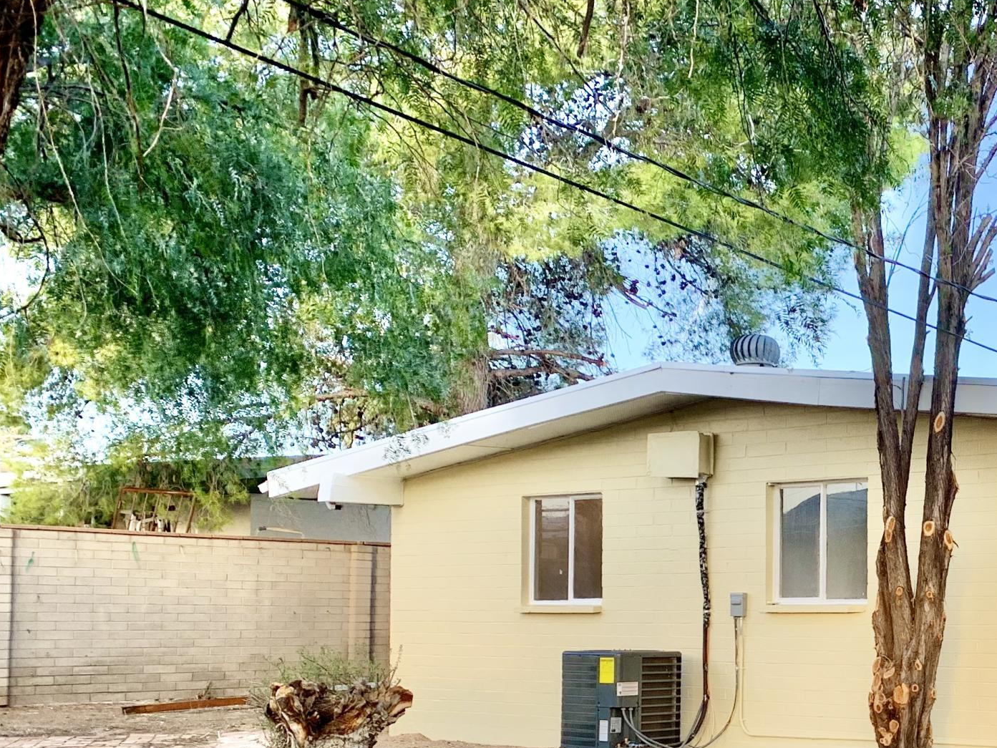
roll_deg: -0.2
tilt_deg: +2.3
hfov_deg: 32.1
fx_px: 1613
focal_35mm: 56
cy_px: 612
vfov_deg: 25.6
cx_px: 958
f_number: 1.8
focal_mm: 4.25
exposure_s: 1/246
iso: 25
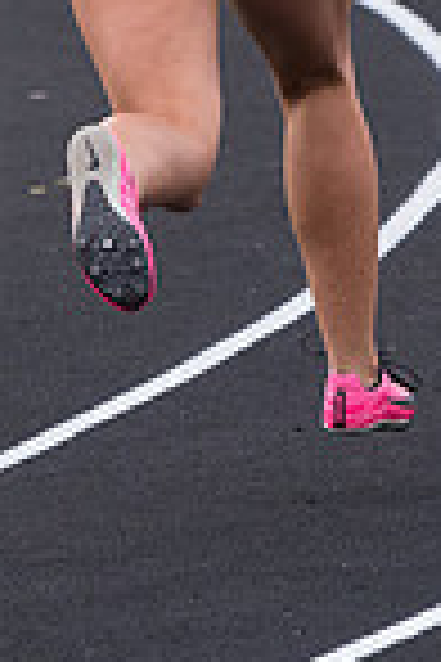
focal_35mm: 826
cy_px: -185
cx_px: 119
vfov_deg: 2.5
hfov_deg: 1.7
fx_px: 15177
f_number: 5
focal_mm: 180
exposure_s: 1/2000
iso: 1250
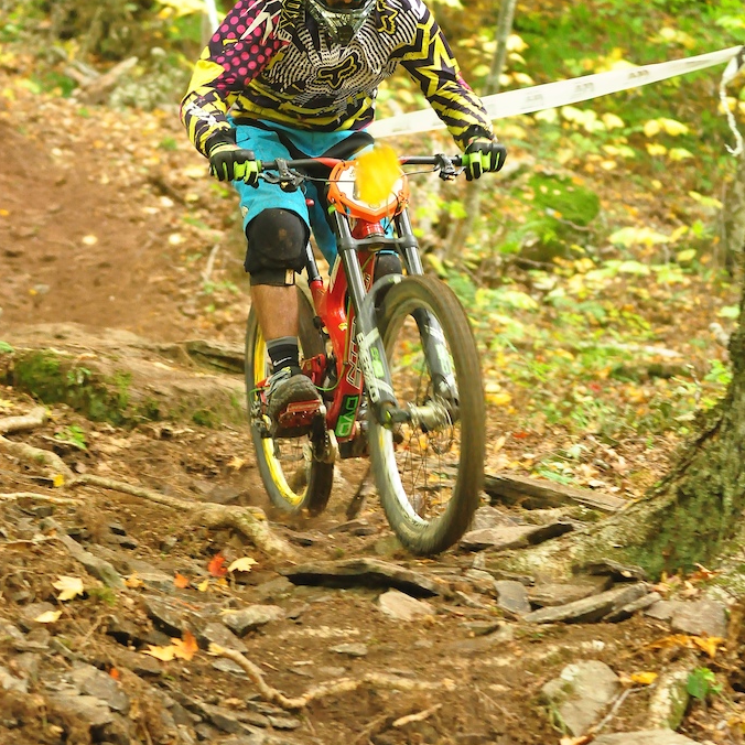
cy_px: 244
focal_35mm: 135
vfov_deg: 12.9
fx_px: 3287
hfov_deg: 12.9
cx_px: 371
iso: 3200
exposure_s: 1/125
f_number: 2.8
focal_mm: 70
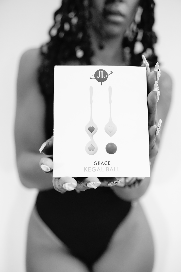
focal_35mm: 35
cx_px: 90
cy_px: 136
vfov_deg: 54.4
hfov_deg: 37.9
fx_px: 264
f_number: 2.8
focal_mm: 35
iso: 3200
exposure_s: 1/100
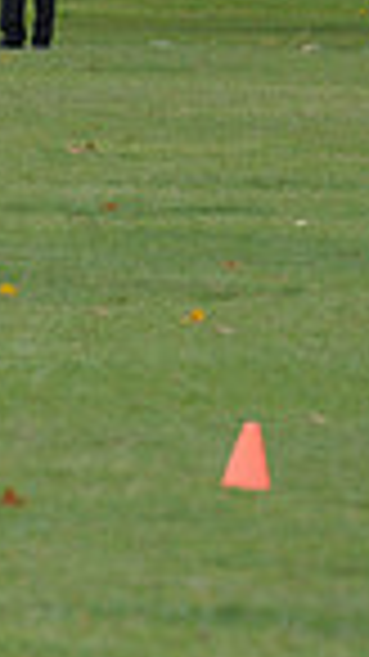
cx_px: -783
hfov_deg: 1.5
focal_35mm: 831
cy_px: -94
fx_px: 14472
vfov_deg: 2.6
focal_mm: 200
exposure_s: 1/800
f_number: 6.3
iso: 1000
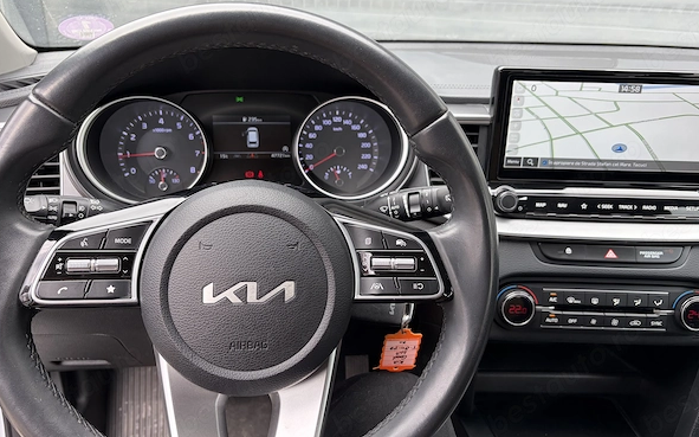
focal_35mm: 28
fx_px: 533
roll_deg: -1.5
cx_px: 347
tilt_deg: -20.9
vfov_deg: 44.5
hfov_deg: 66.5
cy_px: 212
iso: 64
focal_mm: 5.96
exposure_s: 1/182
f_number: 1.6
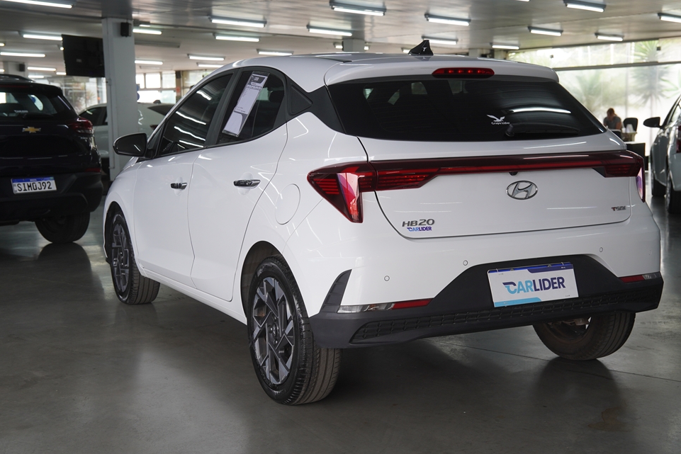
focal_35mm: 50
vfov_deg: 27.2
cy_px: 228
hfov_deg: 39.9
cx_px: 354
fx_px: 937
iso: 200
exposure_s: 1/80
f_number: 3.5
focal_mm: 31
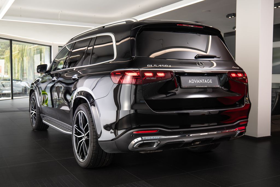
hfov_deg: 47.7
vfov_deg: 32.9
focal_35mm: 41
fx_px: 317
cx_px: 144
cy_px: 95
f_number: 5
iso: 160
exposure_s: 1/50
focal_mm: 34
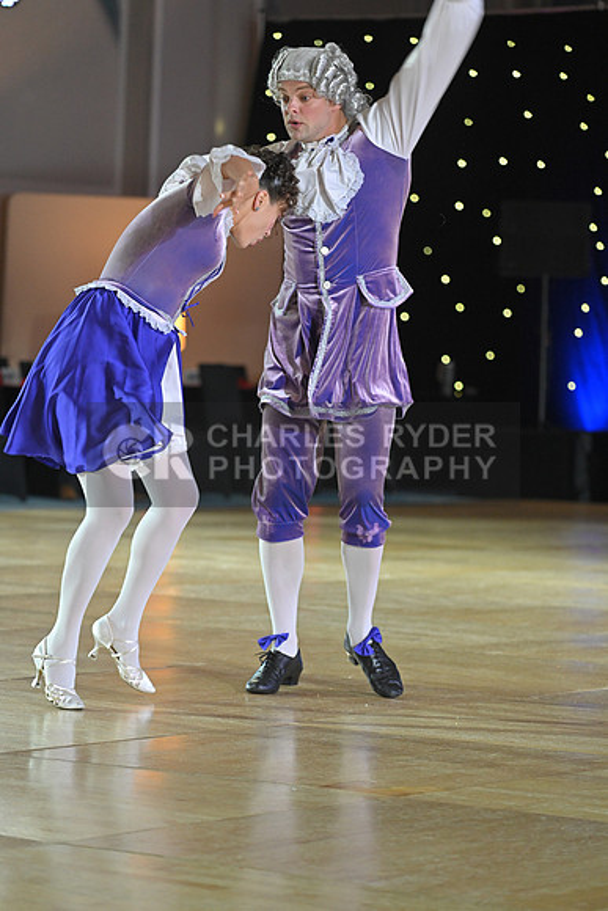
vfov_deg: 15.2
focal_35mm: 135
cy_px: 456
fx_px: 3418
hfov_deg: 10.2
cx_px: 304
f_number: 4
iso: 2000
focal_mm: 135
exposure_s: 1/250
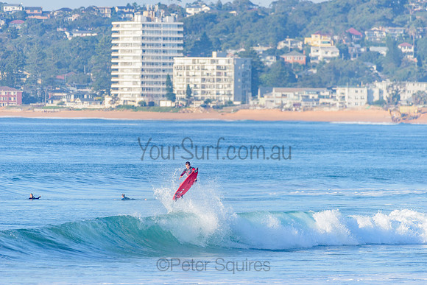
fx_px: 5932
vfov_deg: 2.8
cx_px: 214
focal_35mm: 500
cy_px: 142
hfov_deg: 4.1
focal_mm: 500
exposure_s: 1/2000
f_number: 5.6
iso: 280
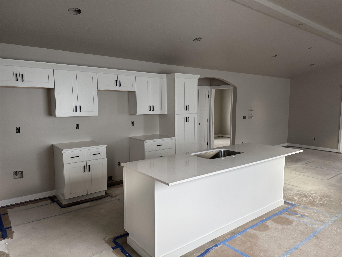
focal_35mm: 24
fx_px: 237
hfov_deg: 71.6
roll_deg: +0.3
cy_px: 128
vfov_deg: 56.8
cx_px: 171
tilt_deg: -7.2
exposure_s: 1/60
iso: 250
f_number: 1.78
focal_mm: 6.76
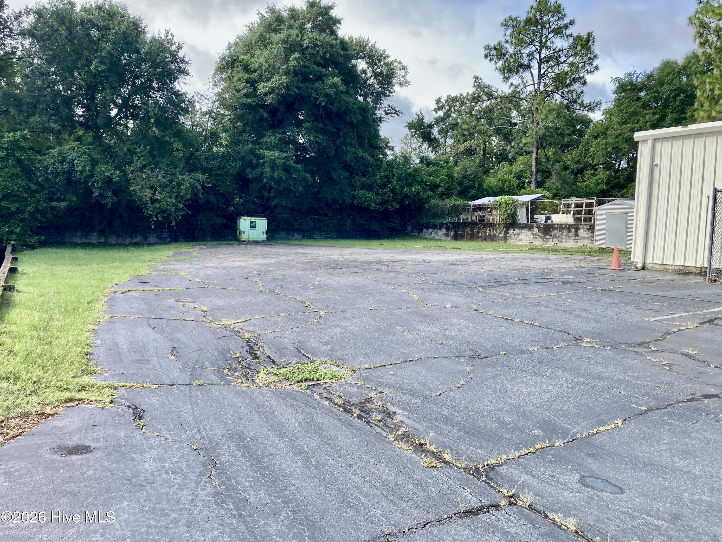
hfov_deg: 63.4
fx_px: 584
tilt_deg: -2.9
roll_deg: -2.7
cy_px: 271
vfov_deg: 49.7
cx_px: 361
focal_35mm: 28
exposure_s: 1/453
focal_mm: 3.99
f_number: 1.8
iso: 20
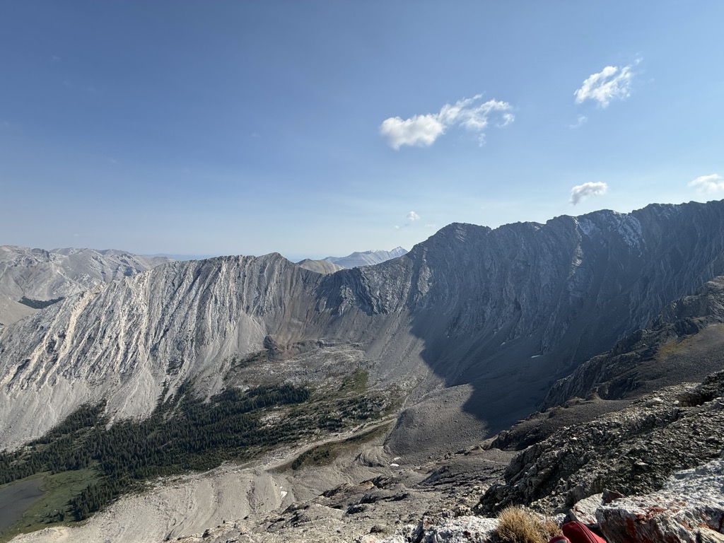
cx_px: 362
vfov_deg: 85.7
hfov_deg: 102.1
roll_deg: -0.7
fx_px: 293
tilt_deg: -5.1
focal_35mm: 14
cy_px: 272
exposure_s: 1/3460
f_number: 2.2
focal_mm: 2.22
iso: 50
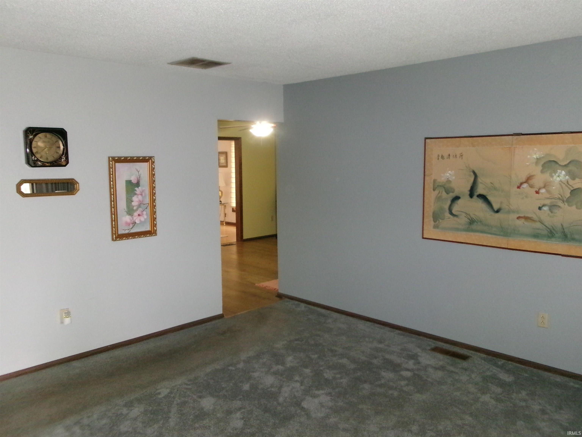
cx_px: 291
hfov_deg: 63.4
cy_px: 218
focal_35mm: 28
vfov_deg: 49.7
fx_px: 471
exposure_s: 1/34
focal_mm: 5.1
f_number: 3.9
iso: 800
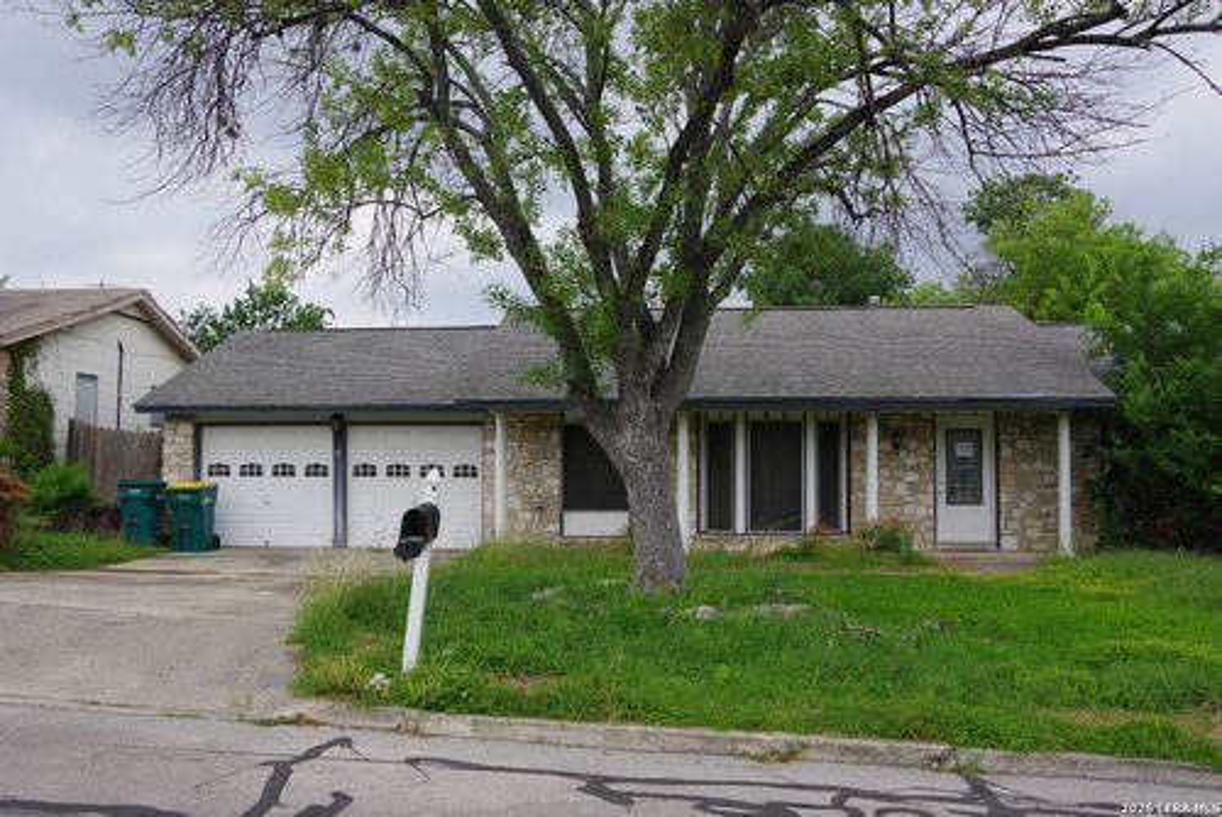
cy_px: 408
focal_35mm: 31
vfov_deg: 42.4
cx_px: 611
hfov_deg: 60.3
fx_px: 1053
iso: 200
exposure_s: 1/125
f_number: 8
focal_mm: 21
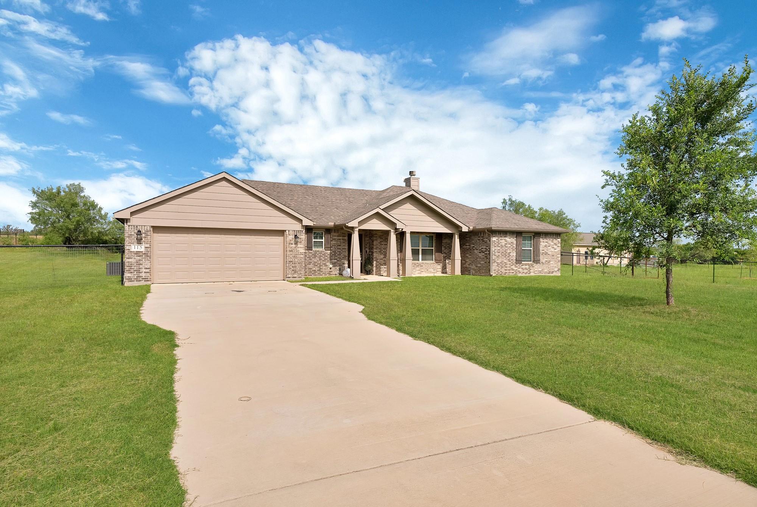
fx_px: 400
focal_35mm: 19
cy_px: 254
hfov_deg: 86.8
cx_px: 378
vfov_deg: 64.7
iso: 640
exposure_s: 1/1600
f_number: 9
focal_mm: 19
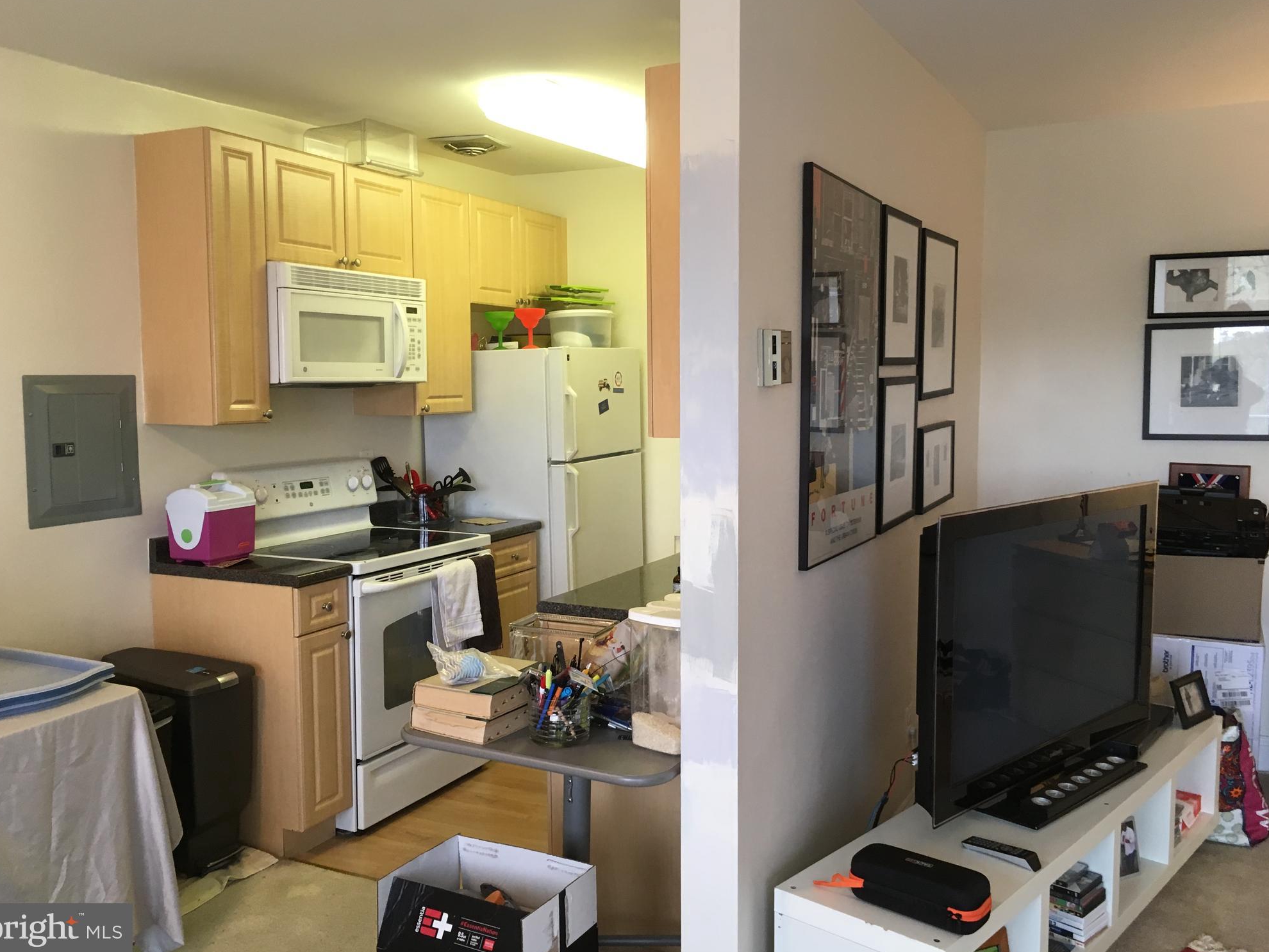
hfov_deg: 60.0
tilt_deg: -5.3
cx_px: 629
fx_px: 1100
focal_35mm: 30
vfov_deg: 46.8
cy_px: 463
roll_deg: +0.4
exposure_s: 1/30
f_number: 2.2
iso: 80
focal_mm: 4.15
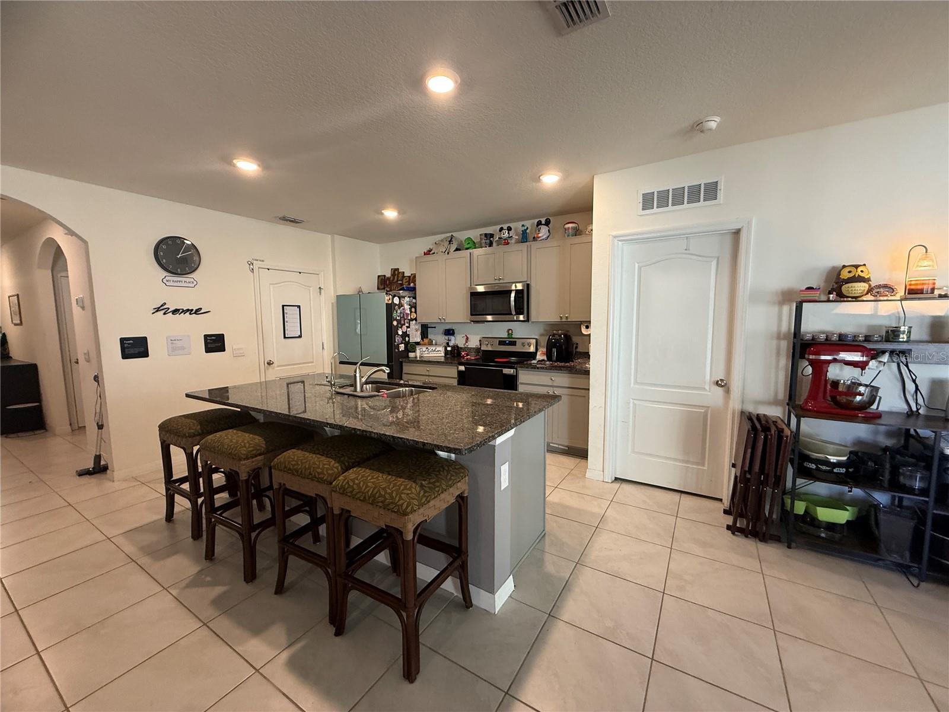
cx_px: 474
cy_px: 356
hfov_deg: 102.1
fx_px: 384
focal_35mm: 14
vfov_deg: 85.7
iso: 250
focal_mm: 2.22
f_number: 2.2
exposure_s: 1/60
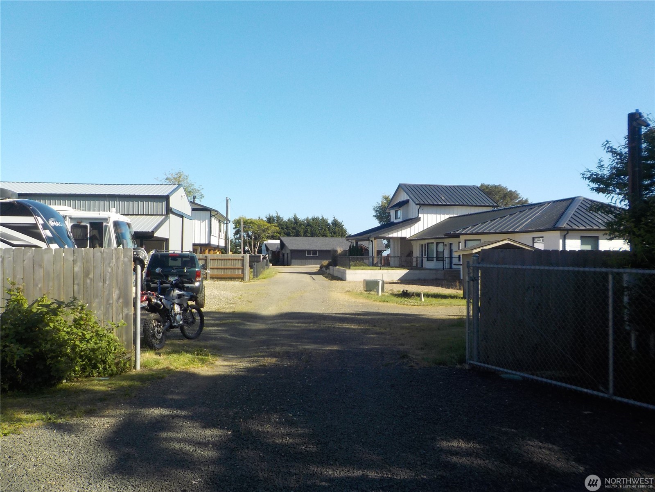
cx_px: 328
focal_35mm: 30
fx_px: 568
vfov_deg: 46.8
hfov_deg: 60.0
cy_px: 246
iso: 125
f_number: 3.3
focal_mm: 4.1
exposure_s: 1/800
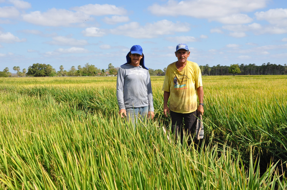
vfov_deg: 29.8
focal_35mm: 45
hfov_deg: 43.7
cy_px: 95
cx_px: 144
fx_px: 358
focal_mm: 30
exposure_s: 1/250
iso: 400
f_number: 16
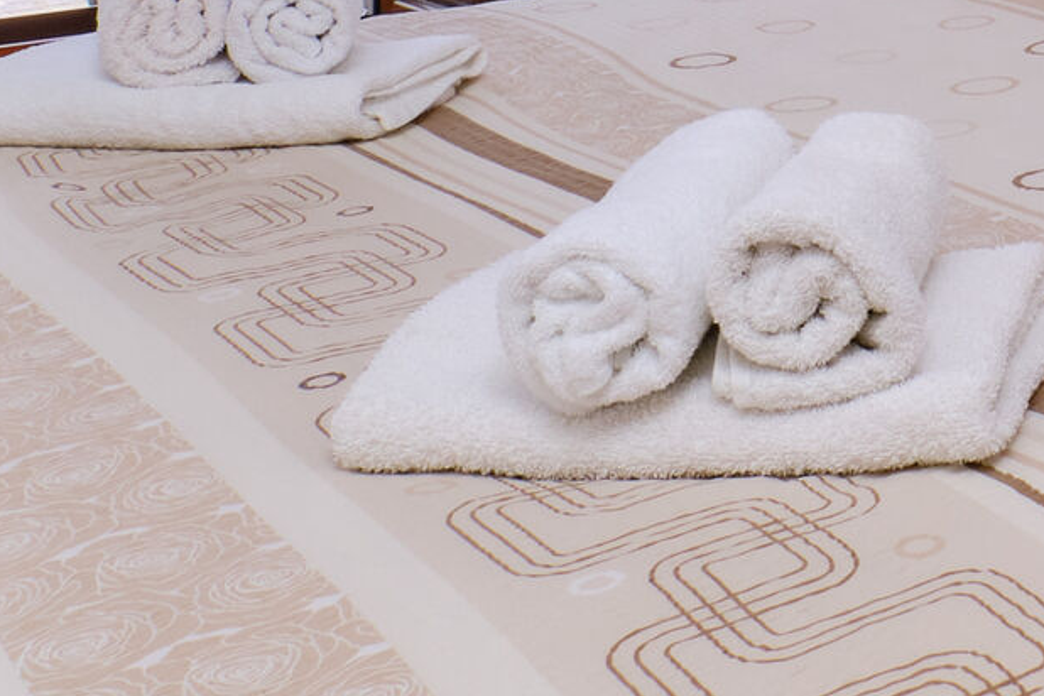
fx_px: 1972
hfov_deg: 26.1
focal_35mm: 68
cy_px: -619
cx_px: 1292
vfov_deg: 16.3
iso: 320
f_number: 16
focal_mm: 10
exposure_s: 1/30
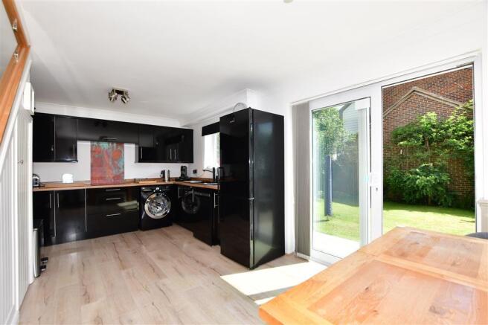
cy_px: 162
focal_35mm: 15
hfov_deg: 100.4
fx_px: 203
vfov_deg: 77.3
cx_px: 244
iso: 400
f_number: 7.1
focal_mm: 10
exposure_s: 1/250
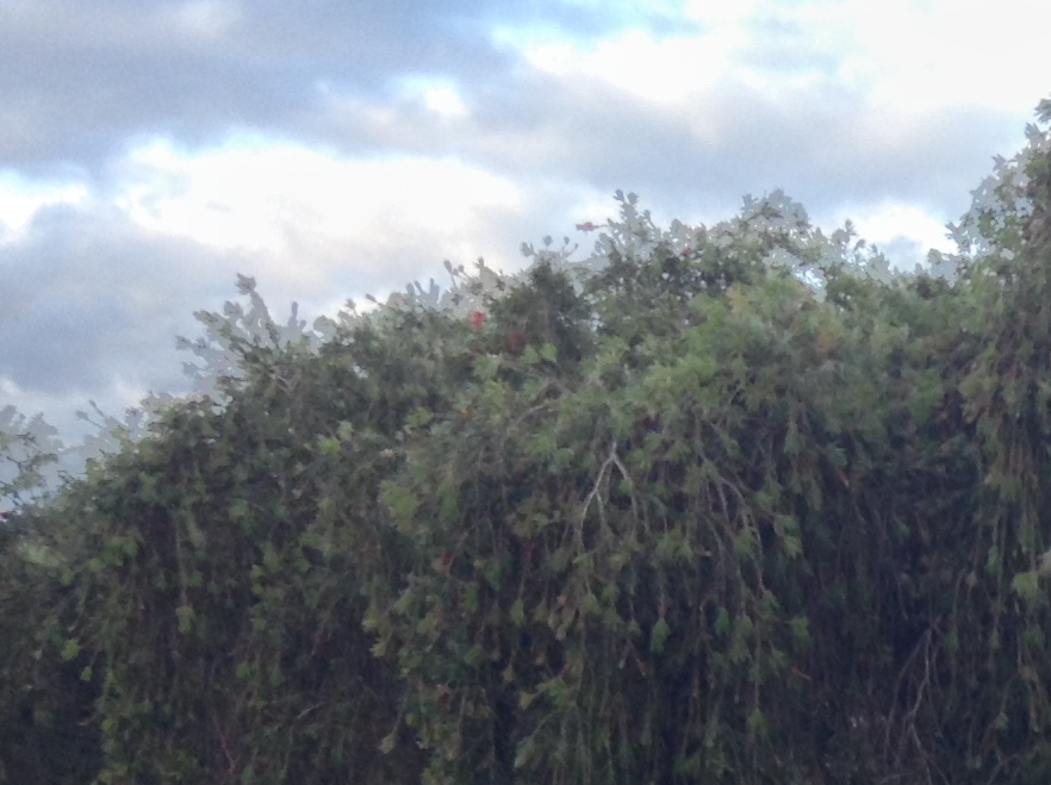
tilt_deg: -5.9
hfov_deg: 19.2
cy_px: 946
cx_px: 1240
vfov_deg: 14.7
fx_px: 2941
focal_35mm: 97
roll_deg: -1.1
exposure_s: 1/60
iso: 40
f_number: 2.4
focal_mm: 3.3
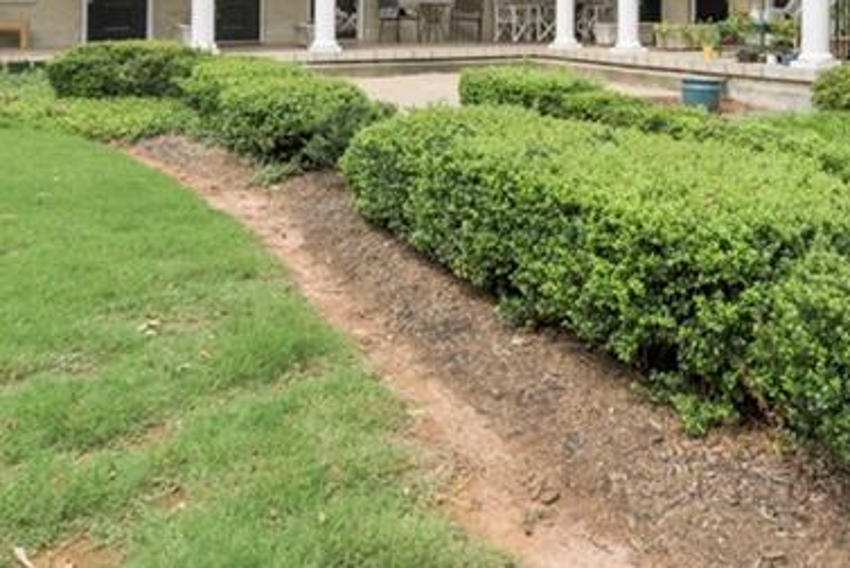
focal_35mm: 38
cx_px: 523
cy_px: -30
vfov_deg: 31.7
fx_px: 898
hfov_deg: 50.2
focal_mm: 14
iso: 64
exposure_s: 1/160
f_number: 8
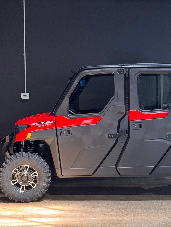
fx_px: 527
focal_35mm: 80
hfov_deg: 18.3
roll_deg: +0.5
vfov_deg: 24.4
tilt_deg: -2.2
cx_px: 131
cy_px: 108
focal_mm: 6.76
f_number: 1.78
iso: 200
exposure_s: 1/60
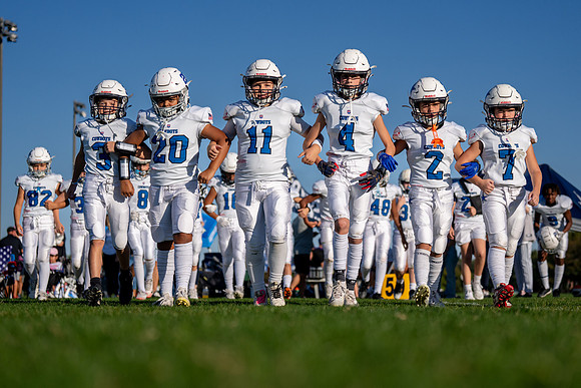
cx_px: 320
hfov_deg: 24.9
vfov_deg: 16.8
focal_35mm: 81
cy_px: 203
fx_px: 1313
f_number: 2.8
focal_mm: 70
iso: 250
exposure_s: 1/10000
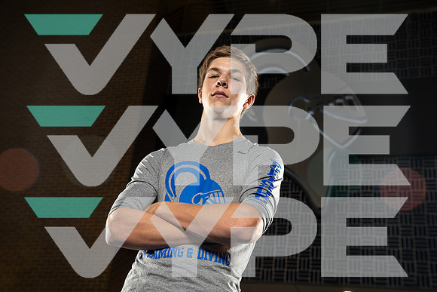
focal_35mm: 54
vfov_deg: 25.1
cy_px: 146
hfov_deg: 36.9
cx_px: 218
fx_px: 656
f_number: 5
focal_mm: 54
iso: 800
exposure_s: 1/125
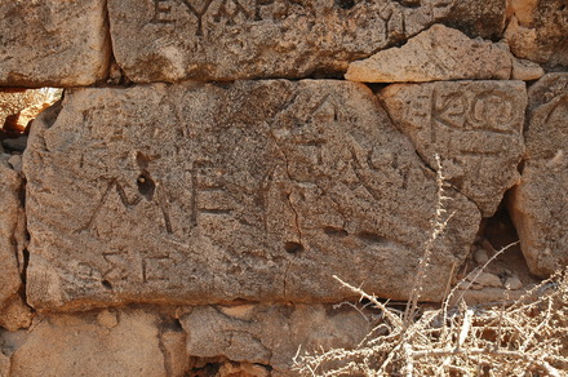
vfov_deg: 28.9
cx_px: 284
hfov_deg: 42.4
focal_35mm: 46
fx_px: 733
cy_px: 188
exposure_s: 1/60
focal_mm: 31
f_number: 13
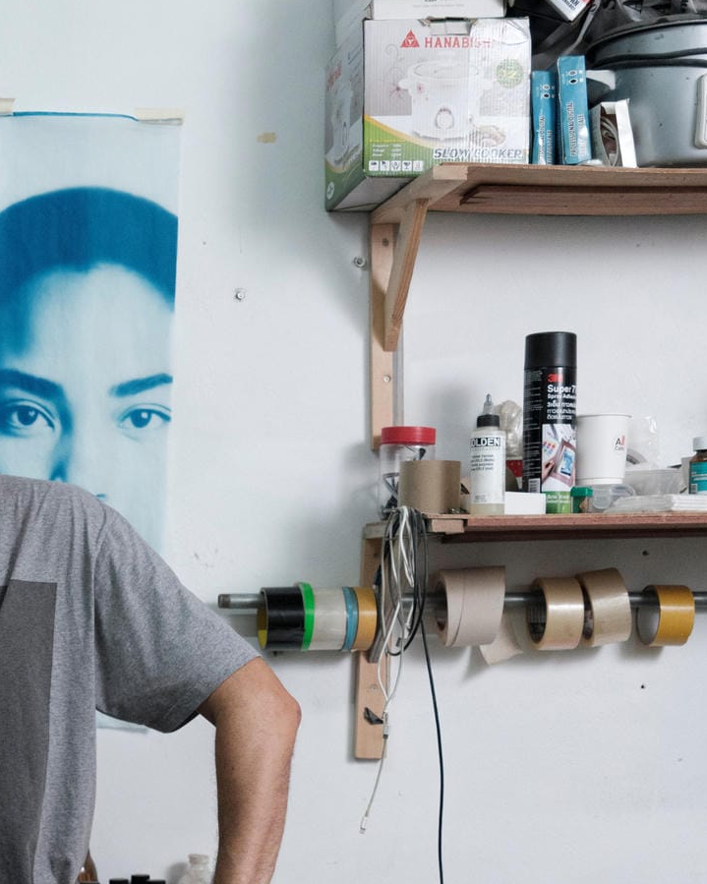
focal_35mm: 76
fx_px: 1988
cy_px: 793
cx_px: -65
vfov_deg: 24.4
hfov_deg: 19.3
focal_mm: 35
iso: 3200
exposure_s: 1/100
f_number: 4.5
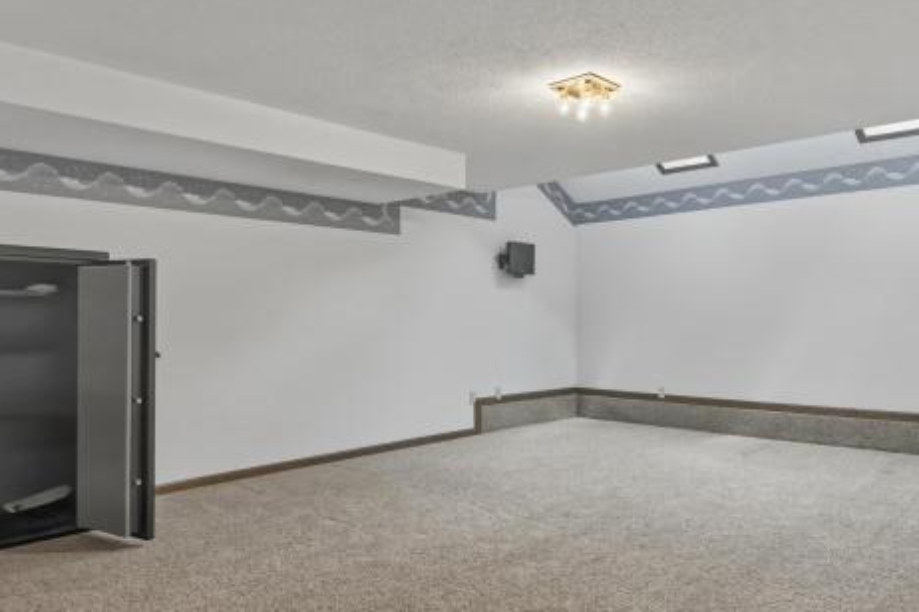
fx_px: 684
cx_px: 551
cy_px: 330
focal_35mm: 27
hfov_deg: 67.1
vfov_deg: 48.2
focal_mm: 11
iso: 800
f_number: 4
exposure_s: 1/320
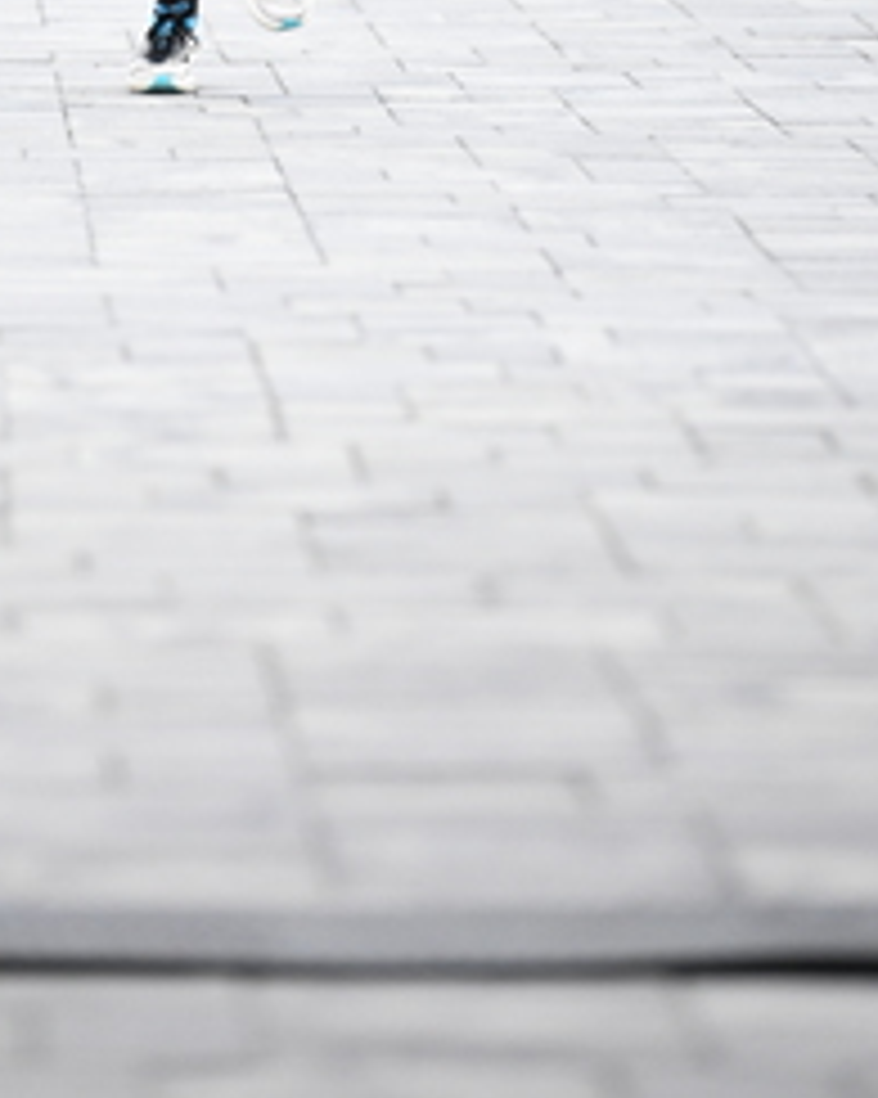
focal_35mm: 424
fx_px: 13781
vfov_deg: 4.6
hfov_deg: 3.6
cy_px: -104
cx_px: 182
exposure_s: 1/1250
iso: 1600
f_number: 2.8
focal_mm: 200
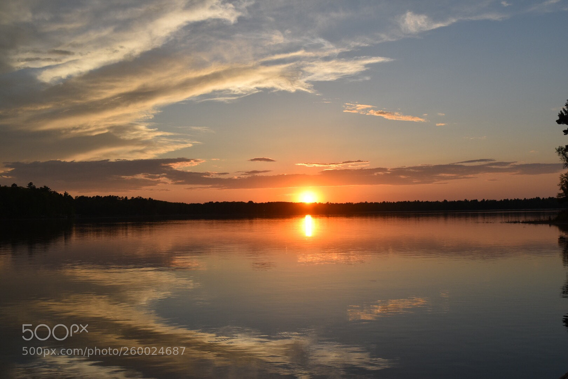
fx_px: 615
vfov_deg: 34.2
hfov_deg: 49.5
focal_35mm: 39
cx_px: 284
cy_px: 190
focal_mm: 26
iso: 200
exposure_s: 1/400
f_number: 10
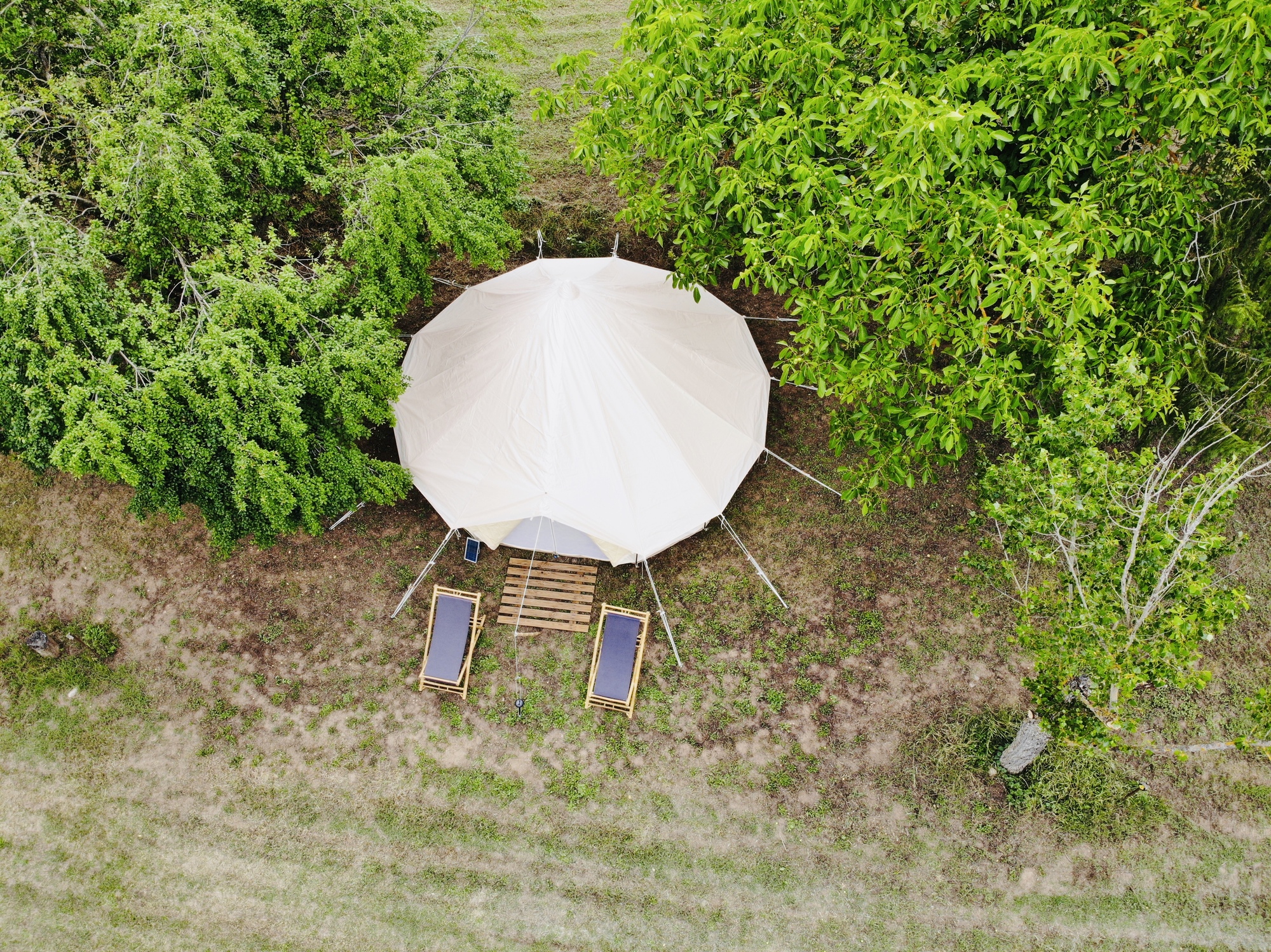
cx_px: 636
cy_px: 476
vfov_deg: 56.8
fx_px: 881
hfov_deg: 71.6
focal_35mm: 24
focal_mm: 4.5
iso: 100
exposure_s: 1/59.3
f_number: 2.8
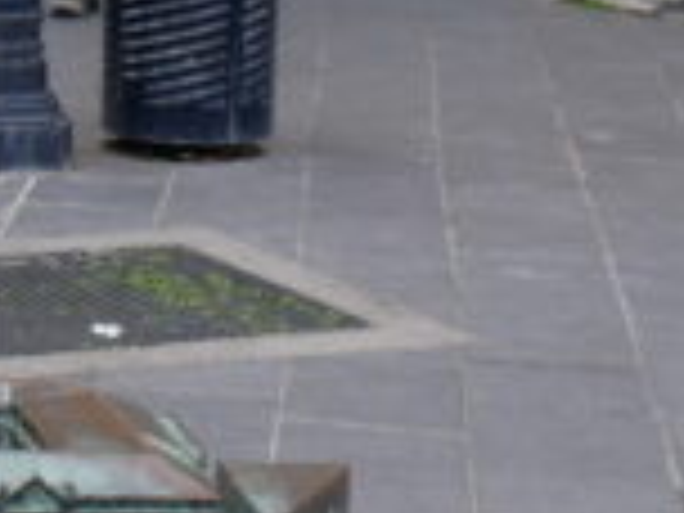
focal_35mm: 152
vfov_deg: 9.7
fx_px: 3003
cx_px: -783
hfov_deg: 11.4
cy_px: 29
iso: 200
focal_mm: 15
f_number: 6.3
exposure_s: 1/250
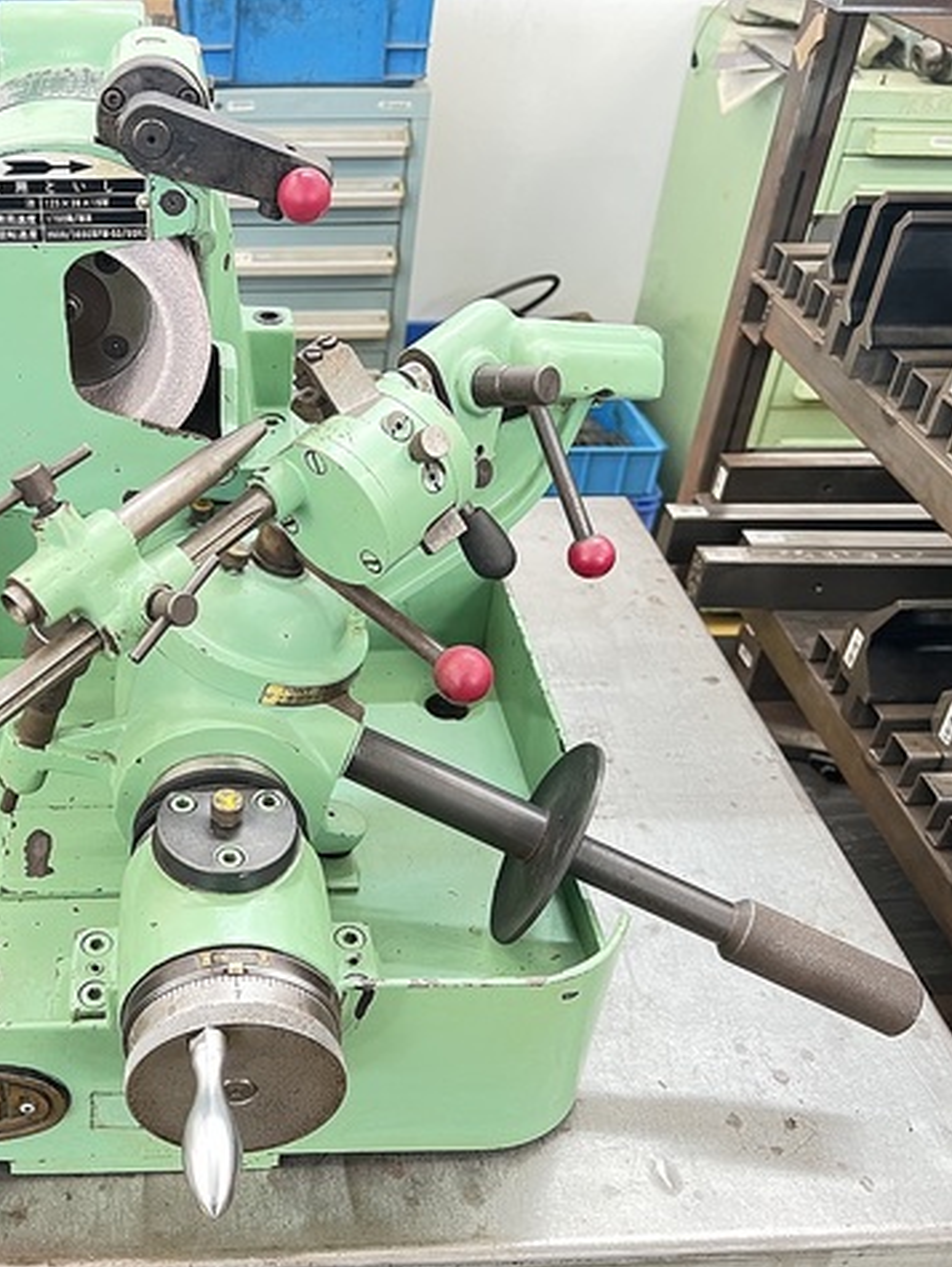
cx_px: 208
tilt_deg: -36.7
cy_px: 638
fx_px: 1282
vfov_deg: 52.6
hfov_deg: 39.4
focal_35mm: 35
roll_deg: -0.4
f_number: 1.5
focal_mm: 5.7
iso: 320
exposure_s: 1/60
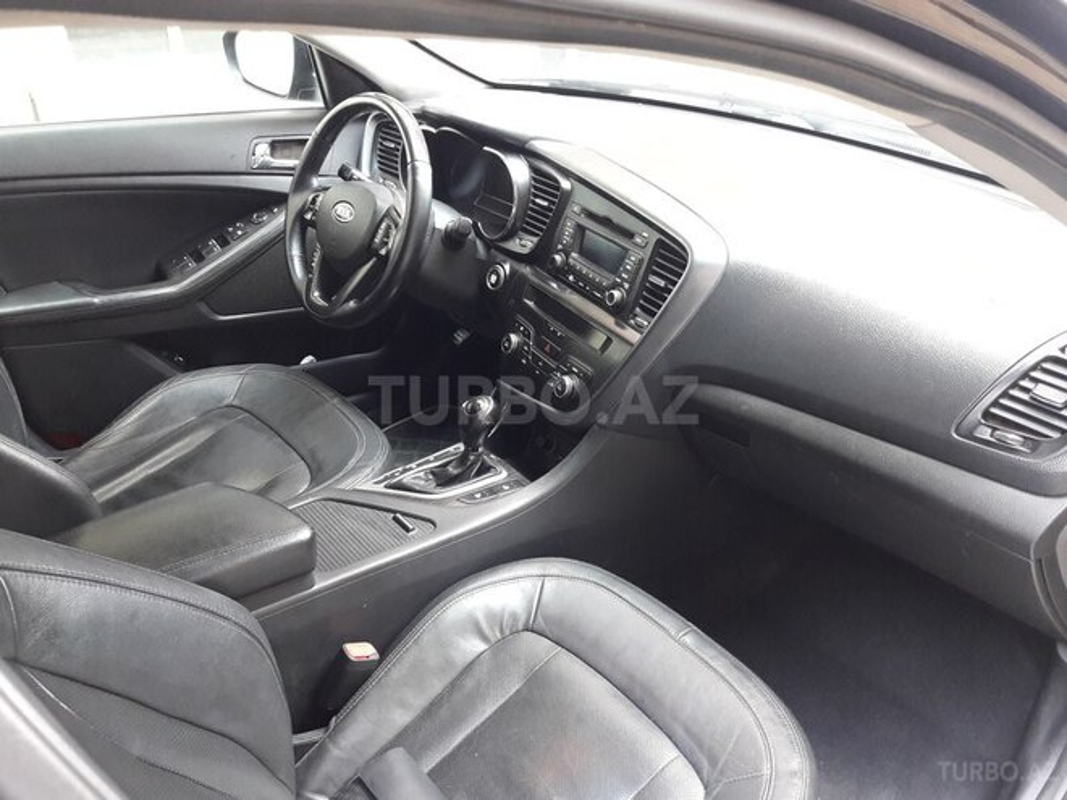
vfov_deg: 49.7
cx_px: 534
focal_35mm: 28
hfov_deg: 63.4
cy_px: 400
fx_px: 863
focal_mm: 3.7
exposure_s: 1/33
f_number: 1.9
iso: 200
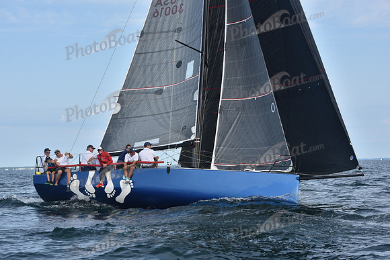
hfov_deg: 22.1
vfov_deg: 14.9
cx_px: 195
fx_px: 997
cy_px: 130
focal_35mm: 92
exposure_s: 1/1000
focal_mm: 92
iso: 320
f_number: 8
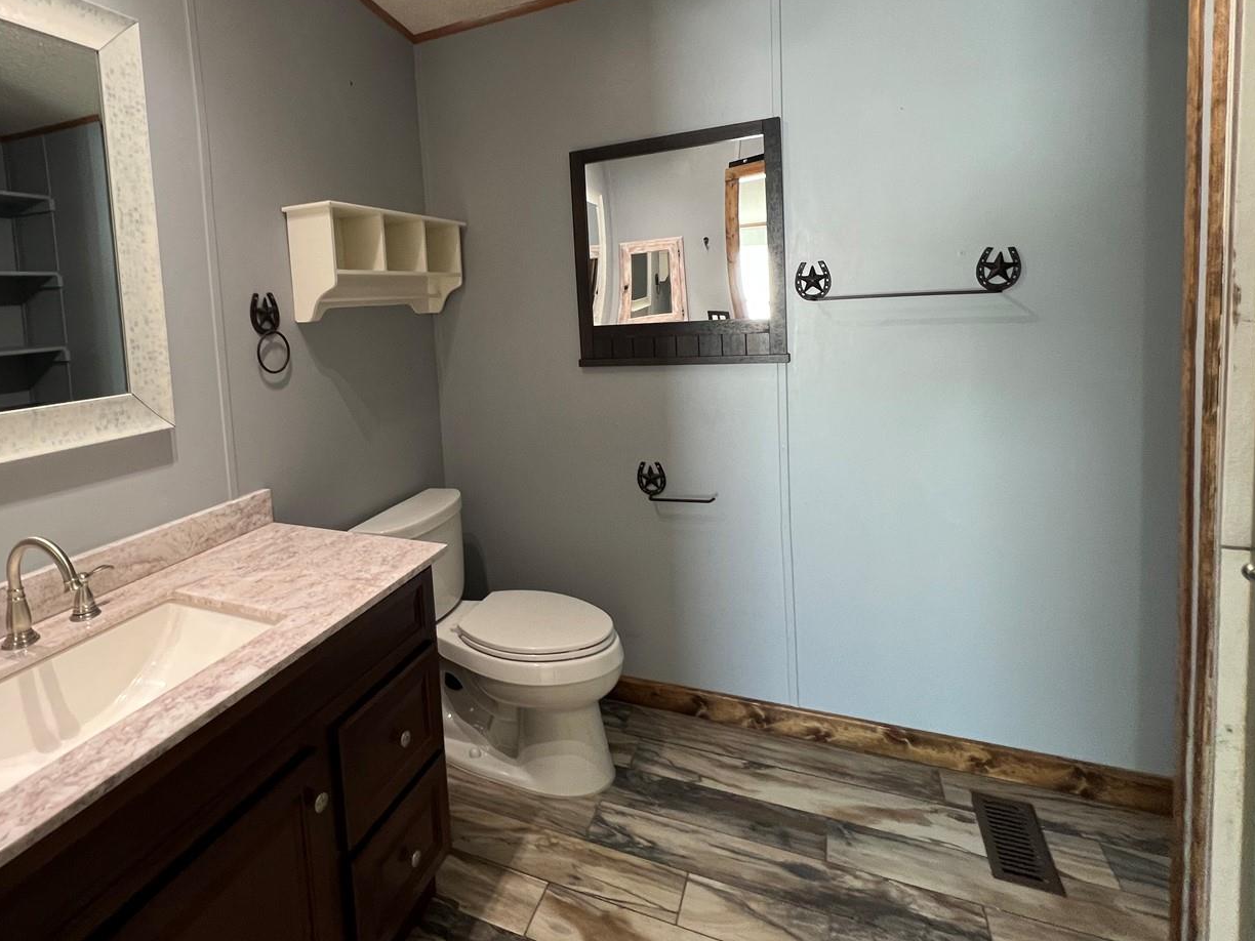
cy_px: 359
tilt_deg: -5.4
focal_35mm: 17
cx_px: 520
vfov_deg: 73.6
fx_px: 616
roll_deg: +3.9
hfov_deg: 90.2
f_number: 1.8
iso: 160
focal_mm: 1.57
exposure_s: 1/60
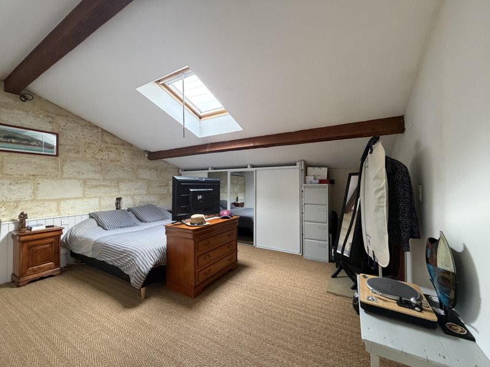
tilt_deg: +0.9
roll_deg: +0.3
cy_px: 184
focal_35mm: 14
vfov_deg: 85.7
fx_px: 198
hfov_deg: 102.1
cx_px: 245
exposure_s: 1/60
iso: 500
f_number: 2.2
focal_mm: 2.22
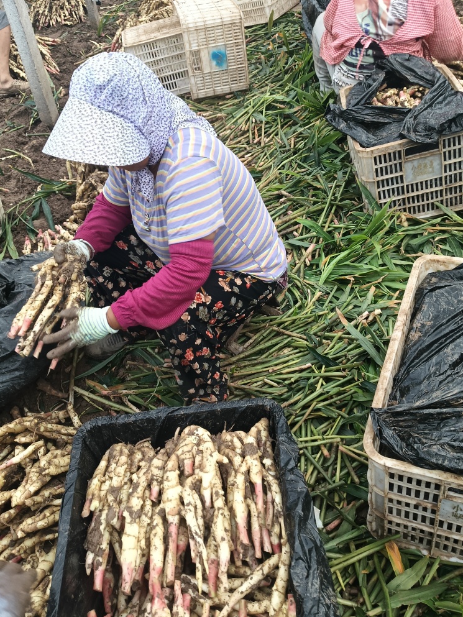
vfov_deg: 61.7
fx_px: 517
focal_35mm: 29
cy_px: 304
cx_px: 224
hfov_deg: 48.2
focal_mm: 3.61
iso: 100
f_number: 1.8
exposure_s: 1/100
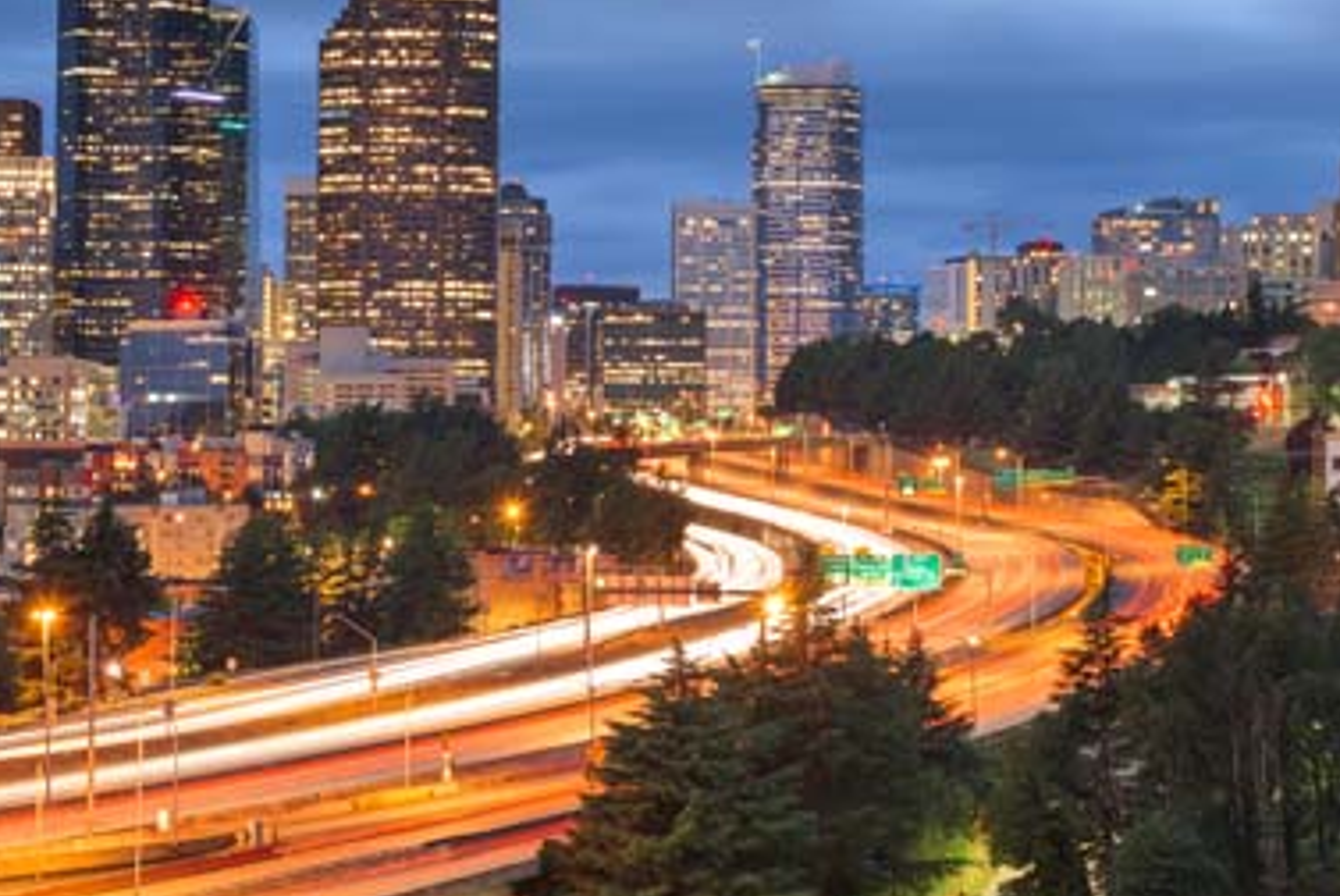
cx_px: 732
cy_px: 204
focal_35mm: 106
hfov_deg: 19.3
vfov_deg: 12.9
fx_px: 3948
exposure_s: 30
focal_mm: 40
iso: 64
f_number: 8
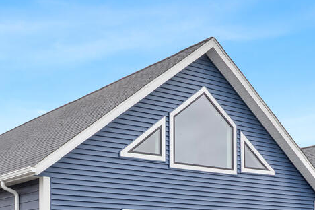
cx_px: 134
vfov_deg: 19.4
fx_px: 560
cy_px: 284
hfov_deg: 31.4
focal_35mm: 64
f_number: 8
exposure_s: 1/100
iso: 100
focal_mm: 12.29
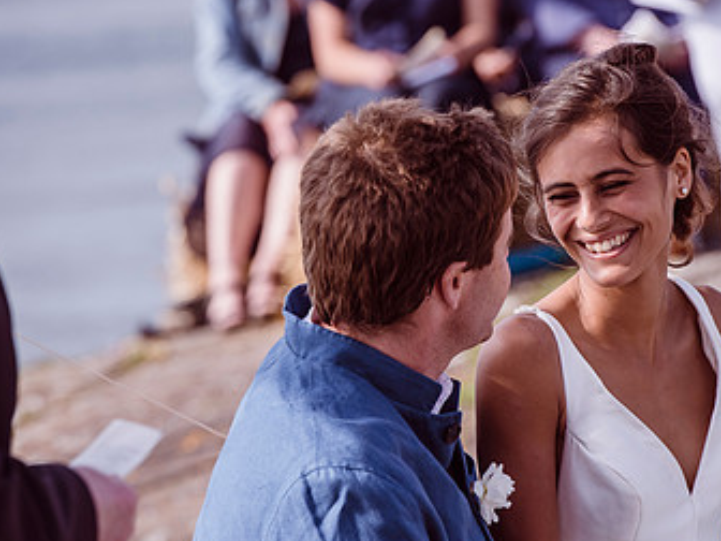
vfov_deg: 4.5
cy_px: 302
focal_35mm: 332
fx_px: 6915
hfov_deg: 6.0
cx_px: 423
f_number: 5.6
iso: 320
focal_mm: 200
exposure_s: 1/1250
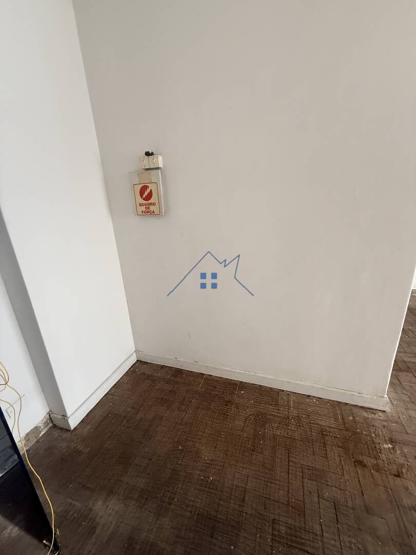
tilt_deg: -16.5
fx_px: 224
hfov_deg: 85.7
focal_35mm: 14
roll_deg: +3.2
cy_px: 278
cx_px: 208
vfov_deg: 102.1
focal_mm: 2.22
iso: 320
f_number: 2.2
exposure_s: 1/75
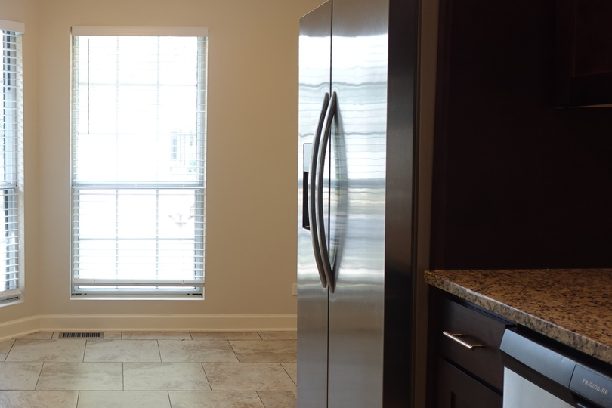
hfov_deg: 46.0
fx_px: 680
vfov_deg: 33.4
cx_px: 122
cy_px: 182
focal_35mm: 40
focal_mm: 7.6
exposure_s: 1/80
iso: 125
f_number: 2
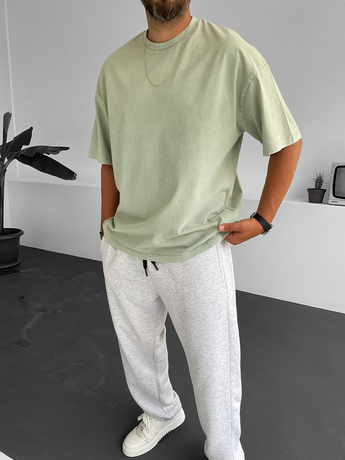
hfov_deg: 48.2
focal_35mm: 29
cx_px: 172
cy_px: 230
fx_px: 385
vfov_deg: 61.7
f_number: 1.8
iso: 20
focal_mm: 3
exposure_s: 1/120
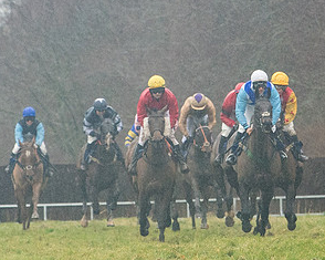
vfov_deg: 1.9
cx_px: 254
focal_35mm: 796
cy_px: 88
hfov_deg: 2.4
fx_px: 7654
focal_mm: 185
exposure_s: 1/1000
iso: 1000
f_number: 4.5
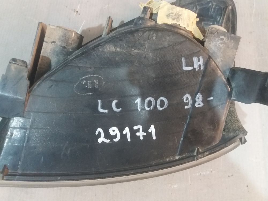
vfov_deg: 49.7
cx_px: 134
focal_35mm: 28
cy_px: 100
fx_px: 217
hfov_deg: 63.4
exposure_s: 1/17
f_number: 1.9
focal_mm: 3.7
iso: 320
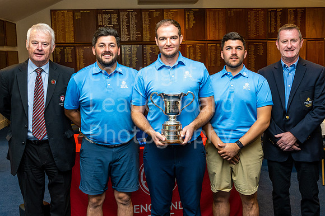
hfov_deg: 46.3
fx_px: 379
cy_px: 95
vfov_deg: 31.8
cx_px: 185
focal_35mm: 42
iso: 400
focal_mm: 24
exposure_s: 1/50
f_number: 5.6
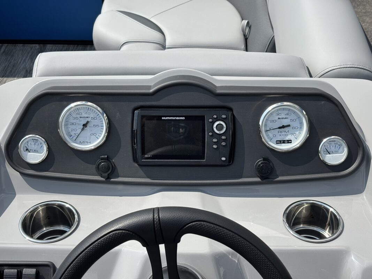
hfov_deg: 36.8
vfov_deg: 28.0
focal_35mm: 52
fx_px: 559
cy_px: 140
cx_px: 186
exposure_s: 1/2933
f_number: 1.6
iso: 40
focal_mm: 5.96
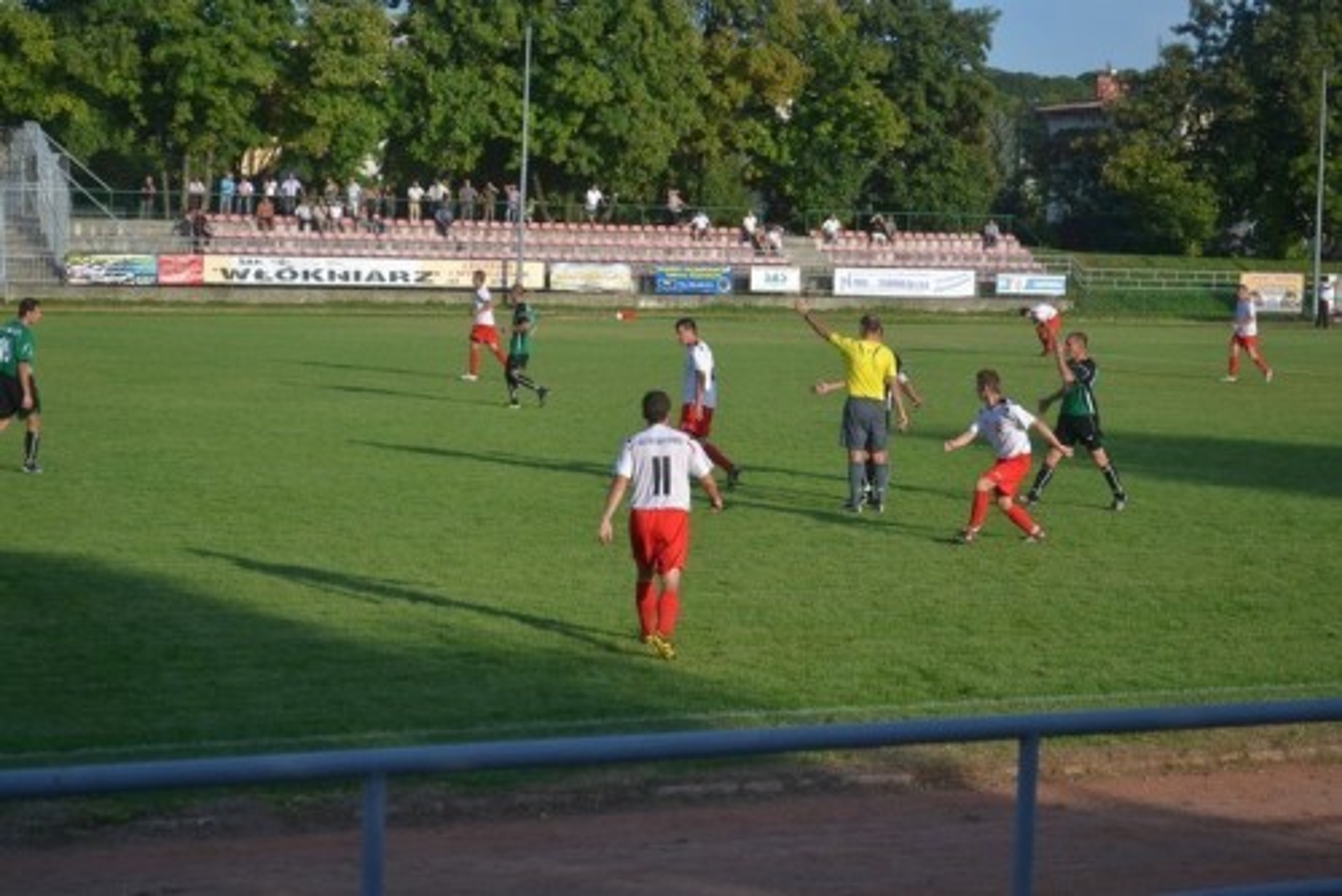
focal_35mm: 78
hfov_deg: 26.0
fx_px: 2909
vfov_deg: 17.5
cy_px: 448
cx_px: 671
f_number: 5.6
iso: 400
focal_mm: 52
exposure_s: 1/1250
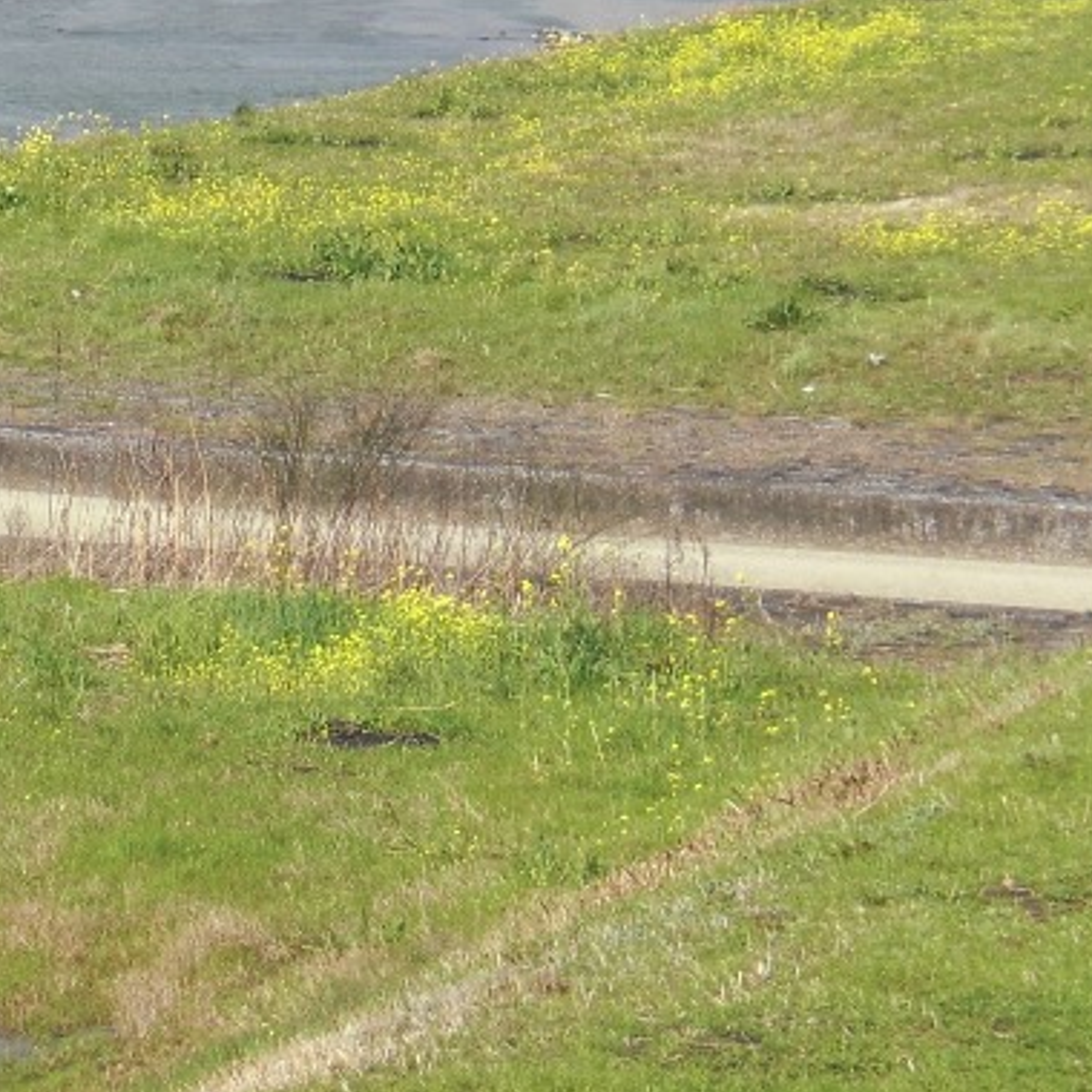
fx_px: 8494
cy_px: 14
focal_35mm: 238
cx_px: -112
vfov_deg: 7.3
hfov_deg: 7.3
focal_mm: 16.51
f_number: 5.4
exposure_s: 1/320
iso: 64
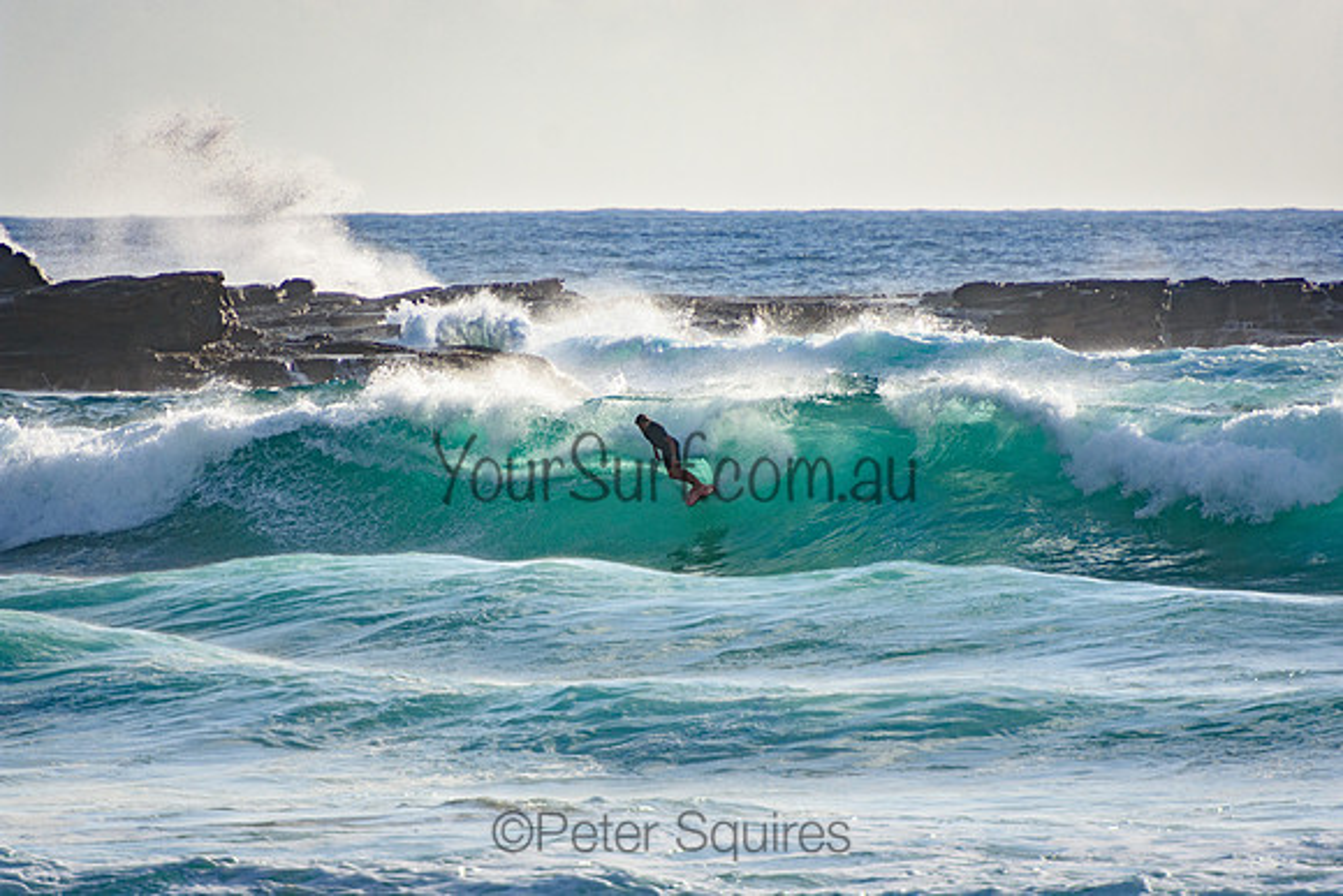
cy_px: 448
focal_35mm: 585
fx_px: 21828
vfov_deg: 2.4
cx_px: 672
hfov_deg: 3.5
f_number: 5.6
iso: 280
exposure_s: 1/2000
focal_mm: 390
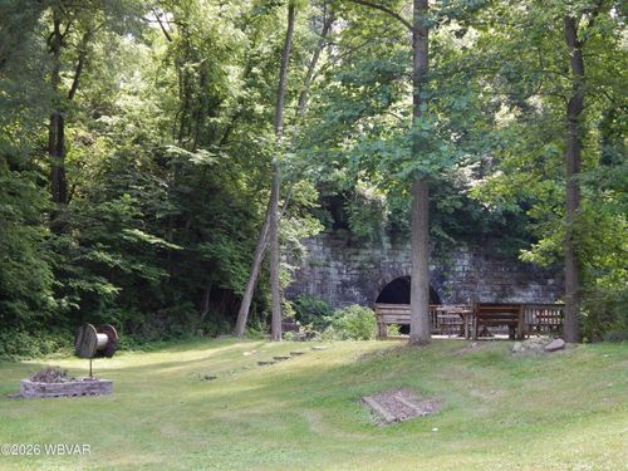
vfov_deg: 29.7
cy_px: 236
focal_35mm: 49
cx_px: 314
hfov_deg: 38.9
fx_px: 889
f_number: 3.7
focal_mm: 8.6
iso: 125
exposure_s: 1/80
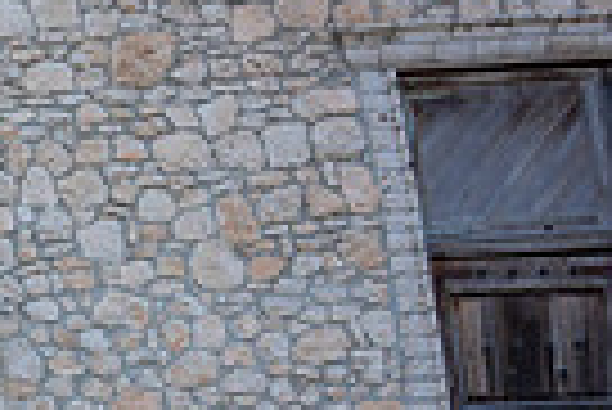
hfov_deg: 17.7
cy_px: 732
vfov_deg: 14.3
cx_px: -576
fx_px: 1447
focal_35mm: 85
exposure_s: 1/400
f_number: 2.8
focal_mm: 20
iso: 125
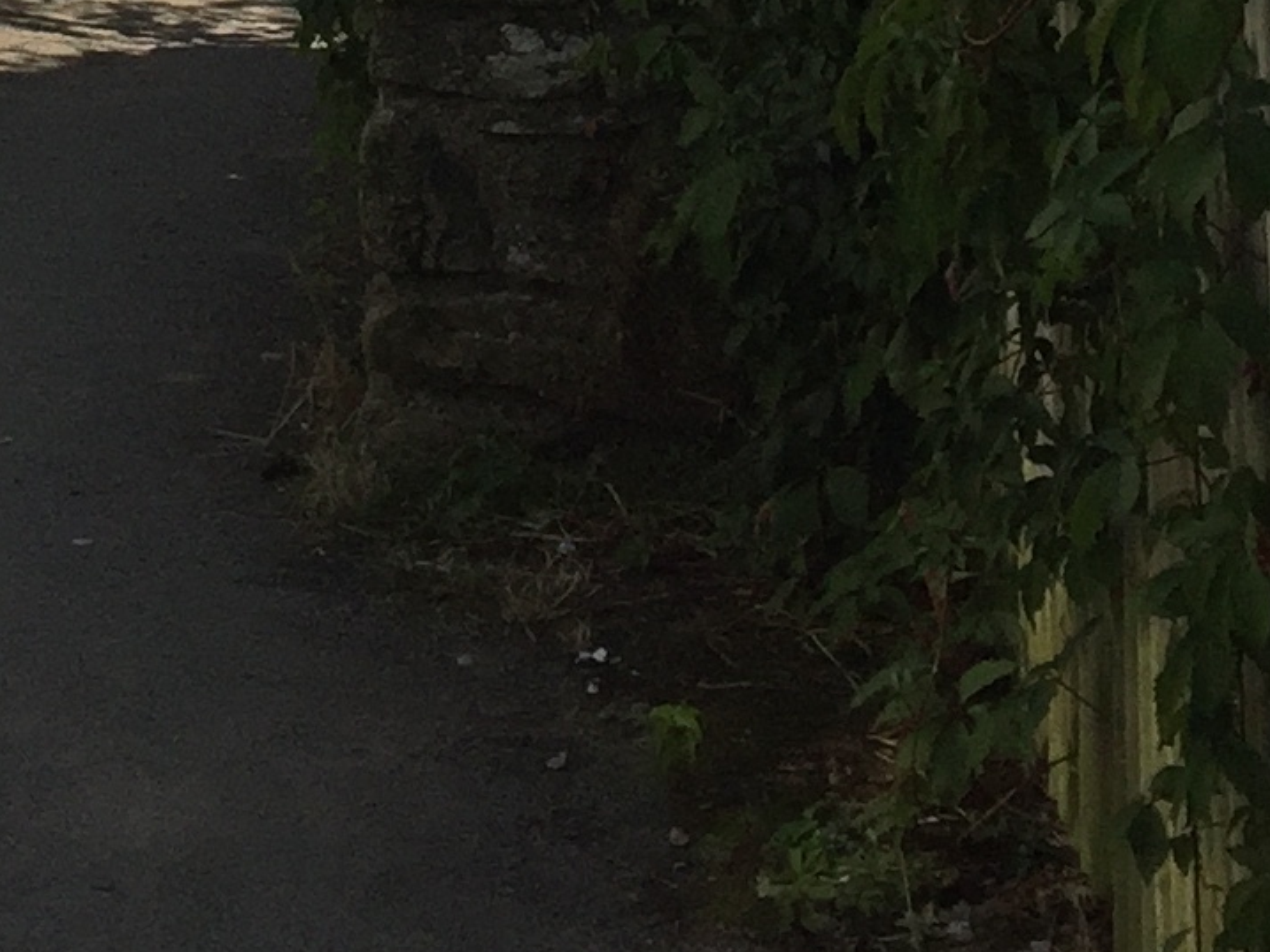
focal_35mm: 132
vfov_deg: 10.4
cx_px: 328
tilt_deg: +0.8
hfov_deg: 14.9
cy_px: -881
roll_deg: -0.5
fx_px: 4844
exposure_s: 1/3049
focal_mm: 4.15
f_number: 2.2
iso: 32
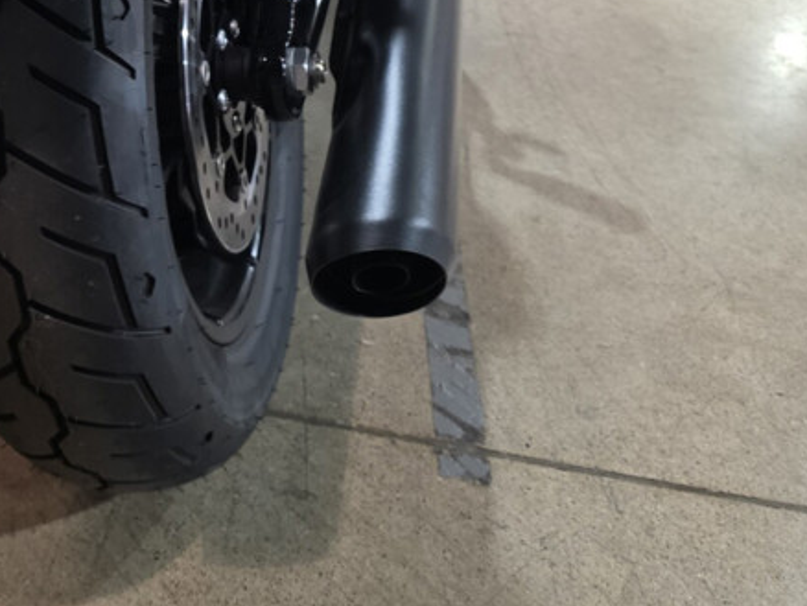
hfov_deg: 32.8
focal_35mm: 56
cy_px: -41
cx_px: 104
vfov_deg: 24.6
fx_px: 1306
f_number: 1.7
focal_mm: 6.3
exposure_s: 1/120
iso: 800
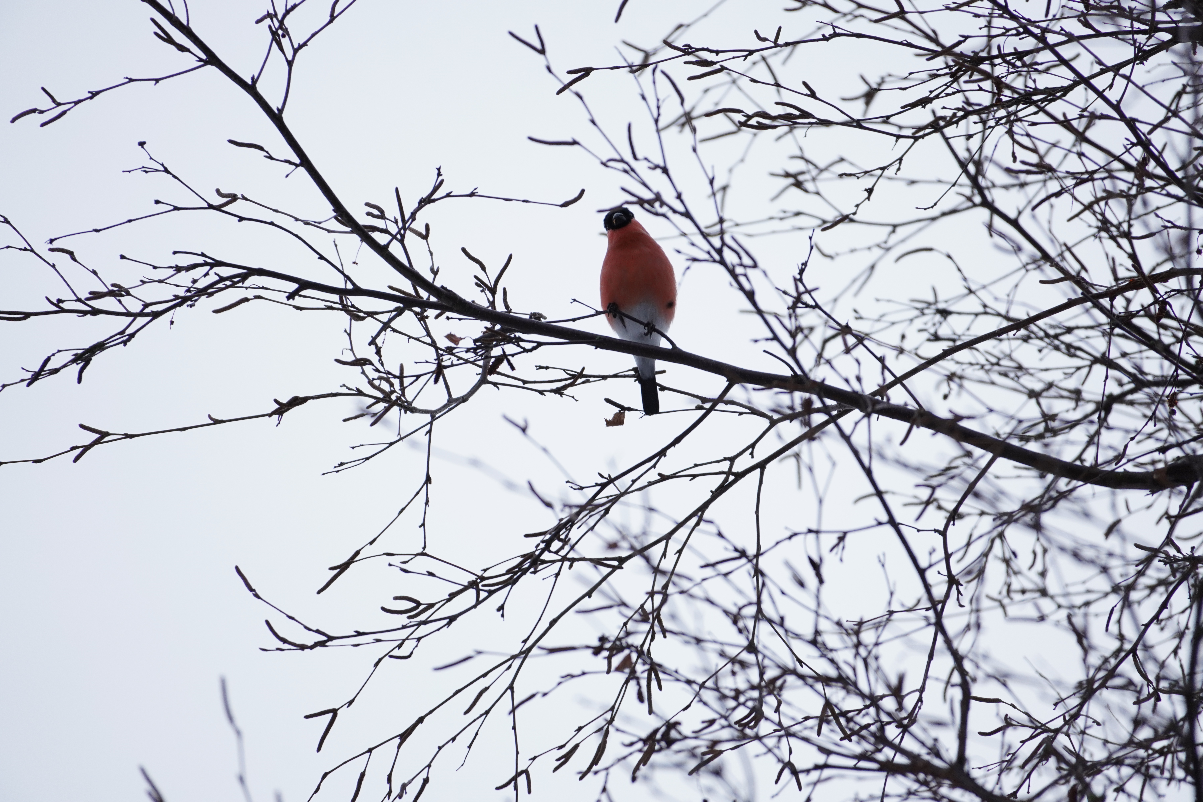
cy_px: 401
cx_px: 602
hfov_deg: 3.9
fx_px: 17542
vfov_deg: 2.6
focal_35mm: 525
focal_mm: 350
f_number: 6.3
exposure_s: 1/160
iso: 400
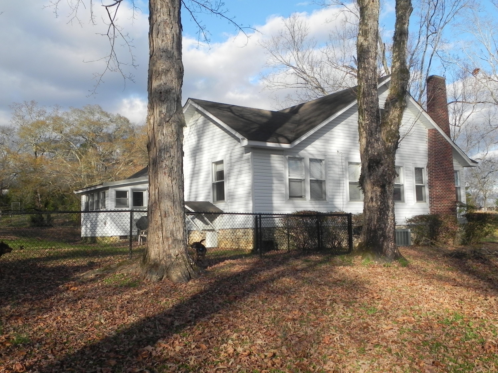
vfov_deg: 38.7
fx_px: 532
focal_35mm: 37
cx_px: 249
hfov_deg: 50.1
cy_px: 186
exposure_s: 1/642
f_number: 4.5
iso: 160
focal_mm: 6.6
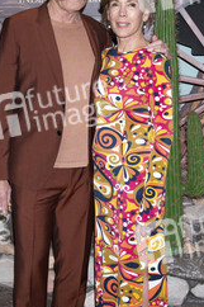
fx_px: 451
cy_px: 174
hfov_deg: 25.4
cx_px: 84
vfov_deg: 37.5
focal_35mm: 53
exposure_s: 1/200
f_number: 6.3
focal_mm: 32
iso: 400
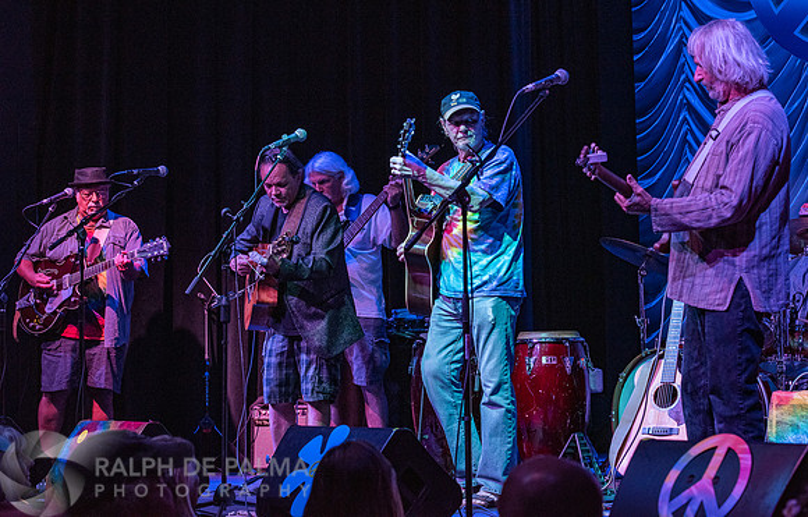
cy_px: 224
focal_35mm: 77
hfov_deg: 26.6
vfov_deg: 17.2
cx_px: 439
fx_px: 1707
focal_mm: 70
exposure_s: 1/160
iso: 1600
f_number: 5.6
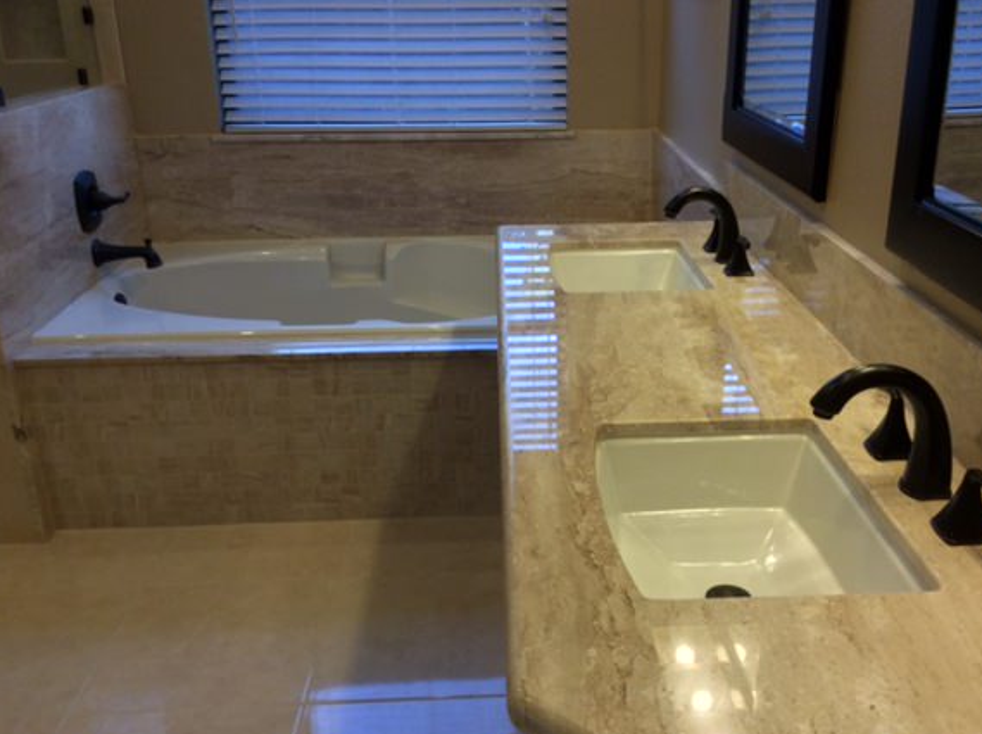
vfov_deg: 39.5
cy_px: 399
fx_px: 1020
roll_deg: +0.4
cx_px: 538
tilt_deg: -23.0
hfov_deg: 51.3
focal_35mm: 36
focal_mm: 3.3
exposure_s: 1/60
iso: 32
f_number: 2.4
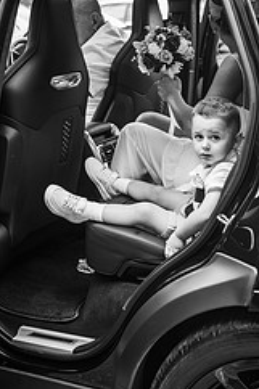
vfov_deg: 30.8
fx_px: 702
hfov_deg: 20.8
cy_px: 143
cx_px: 186
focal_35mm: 65
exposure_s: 1/200
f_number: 2.8
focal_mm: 35
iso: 250
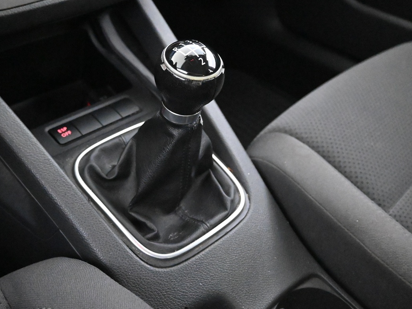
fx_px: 536
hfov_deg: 41.8
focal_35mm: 45
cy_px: 102
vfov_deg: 31.9
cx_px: 159
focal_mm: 20
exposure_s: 1/30
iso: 16000
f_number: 3.8
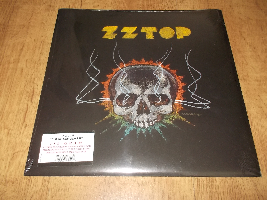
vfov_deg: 48.2
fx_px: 224
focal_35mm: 29
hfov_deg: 61.7
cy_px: 100
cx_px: 134
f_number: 3.3
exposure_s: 1/30
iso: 200
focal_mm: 4.1
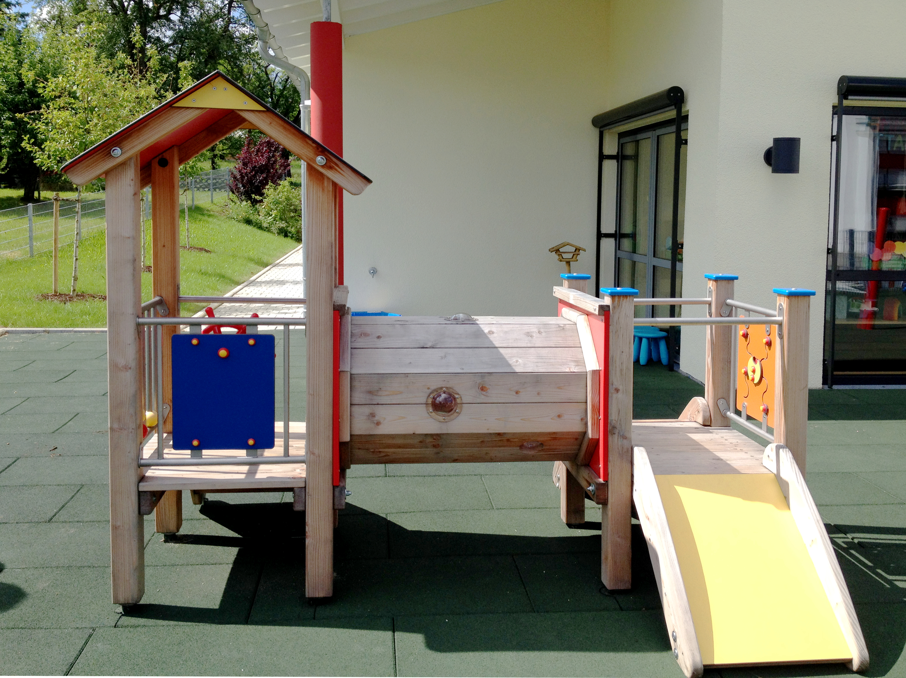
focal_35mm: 35
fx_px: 915
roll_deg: -0.5
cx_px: 453
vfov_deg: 40.6
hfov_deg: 52.7
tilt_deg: -7.3
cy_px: 339
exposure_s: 1/1314
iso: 50
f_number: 2.4
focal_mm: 4.28
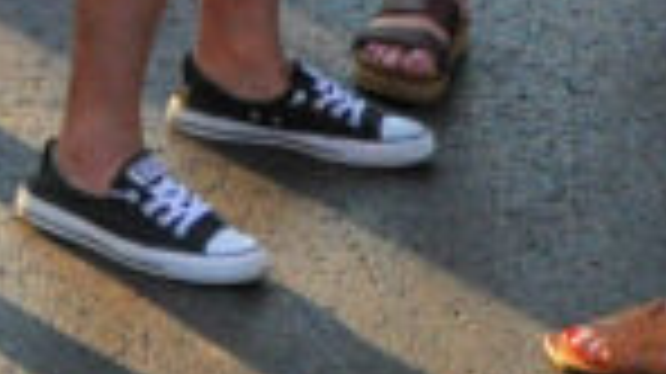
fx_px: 4606
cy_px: -1127
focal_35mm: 261
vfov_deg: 4.3
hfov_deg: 7.2
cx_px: -1418
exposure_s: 1/1600
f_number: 6.3
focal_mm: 24
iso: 800
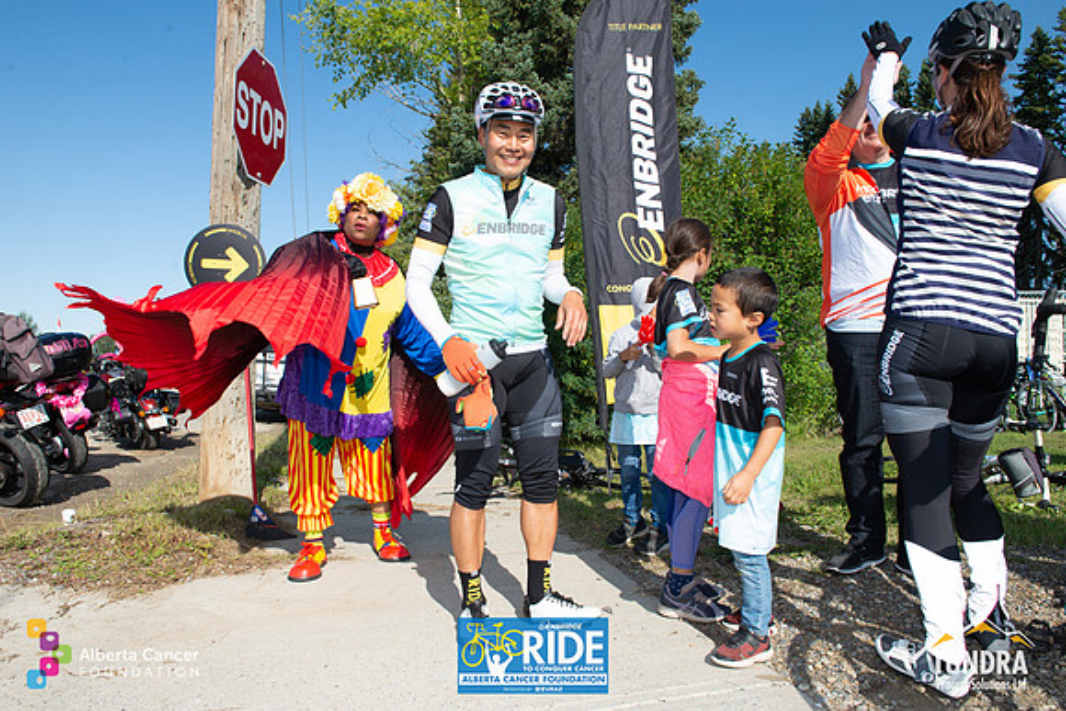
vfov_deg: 53.2
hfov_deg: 73.7
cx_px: 533
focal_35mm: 24
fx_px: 711
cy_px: 356
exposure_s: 1/400
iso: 250
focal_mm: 24
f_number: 10
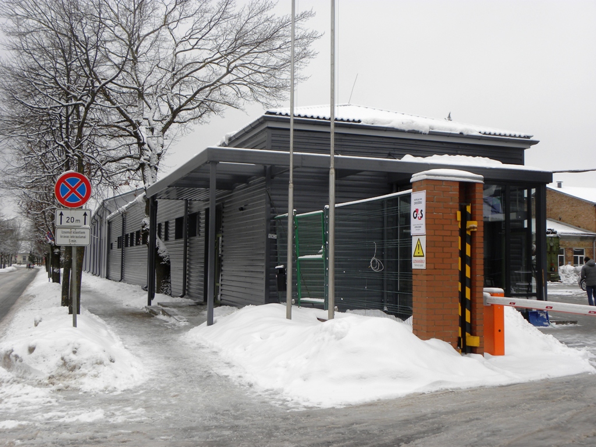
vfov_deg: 35.1
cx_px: 298
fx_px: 706
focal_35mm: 41
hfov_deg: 45.8
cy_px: 224
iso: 64
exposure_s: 1/83
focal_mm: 7.3
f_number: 3.5
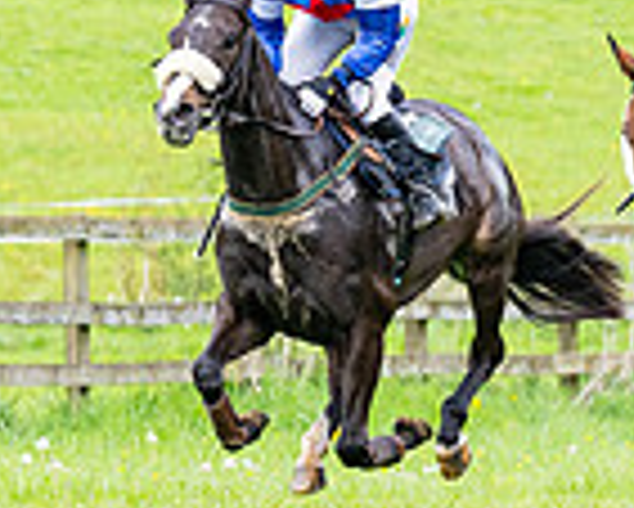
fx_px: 13050
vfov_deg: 2.2
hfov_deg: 2.8
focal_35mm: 695
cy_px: 225
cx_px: 842
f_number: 4
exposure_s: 1/1600
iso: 400
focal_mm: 155
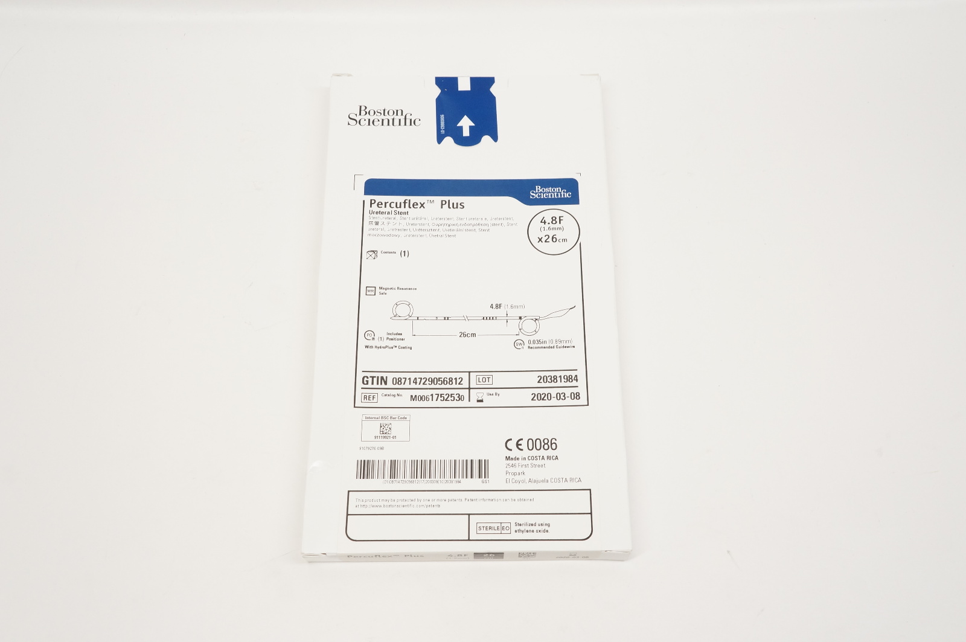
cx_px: 483
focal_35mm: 36
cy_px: 321
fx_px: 965
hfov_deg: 53.2
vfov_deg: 36.8
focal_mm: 24
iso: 800
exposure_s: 1/80
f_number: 8
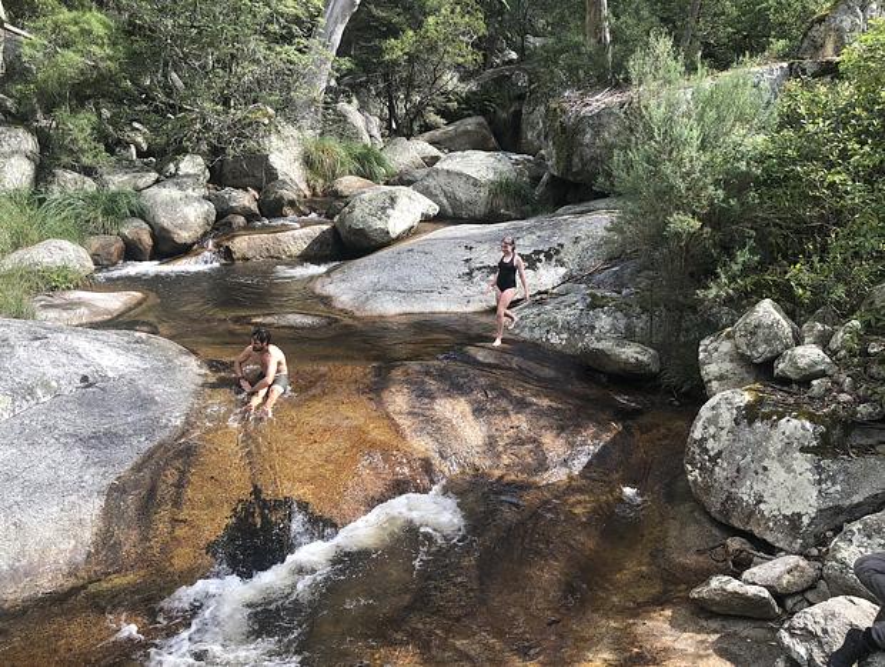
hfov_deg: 63.4
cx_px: 442
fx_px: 717
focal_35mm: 28
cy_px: 334
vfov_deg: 49.9
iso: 20
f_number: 1.8
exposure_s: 1/421
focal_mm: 3.99
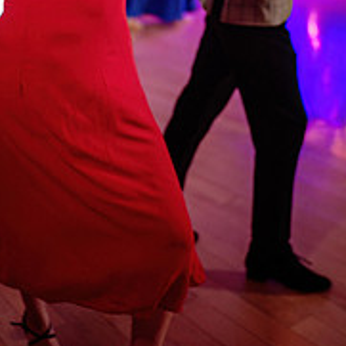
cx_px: 119
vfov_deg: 28.5
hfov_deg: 28.9
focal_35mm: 59
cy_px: 71
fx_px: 667
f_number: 1.4
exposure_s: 1/320
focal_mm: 28
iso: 2500
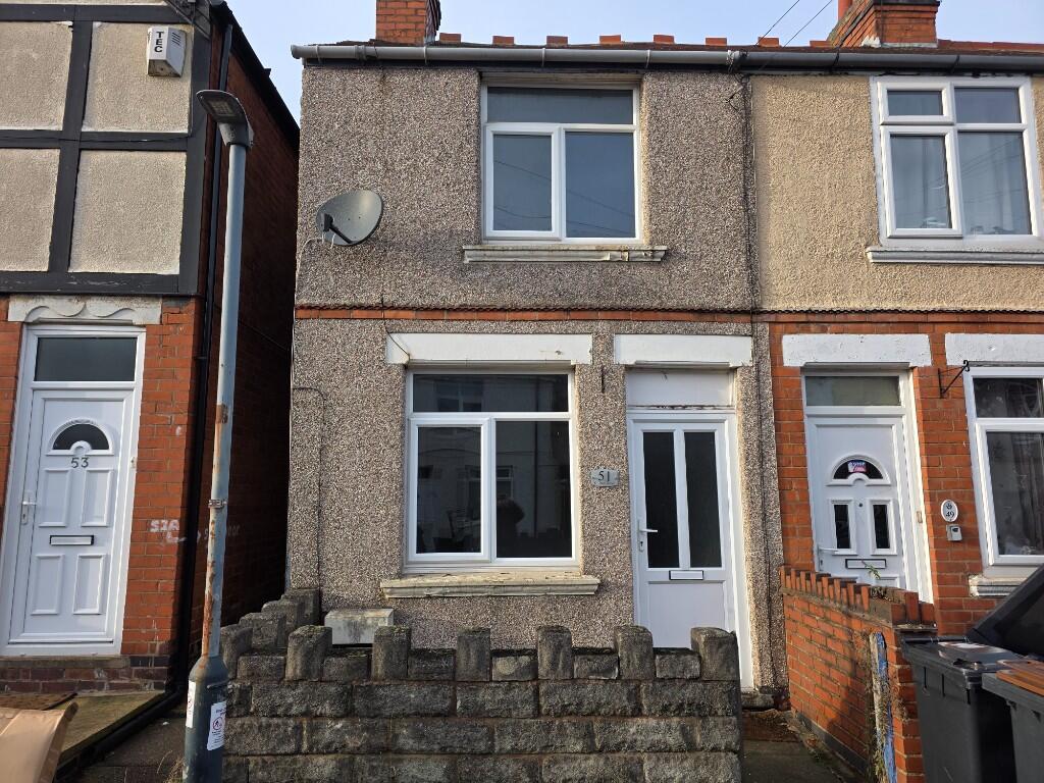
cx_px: 522
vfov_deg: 58.9
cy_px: 392
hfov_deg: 73.9
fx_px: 694
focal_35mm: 23
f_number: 1.7
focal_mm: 6.3
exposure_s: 1/1406
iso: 80
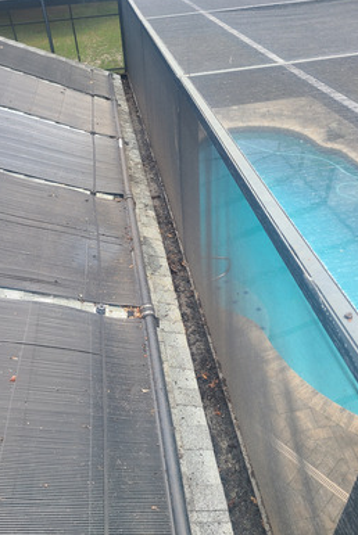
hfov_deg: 46.5
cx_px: 171
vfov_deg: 65.4
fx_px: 417
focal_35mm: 28
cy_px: 270
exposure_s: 1/269
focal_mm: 5.4
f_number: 1.8
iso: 40
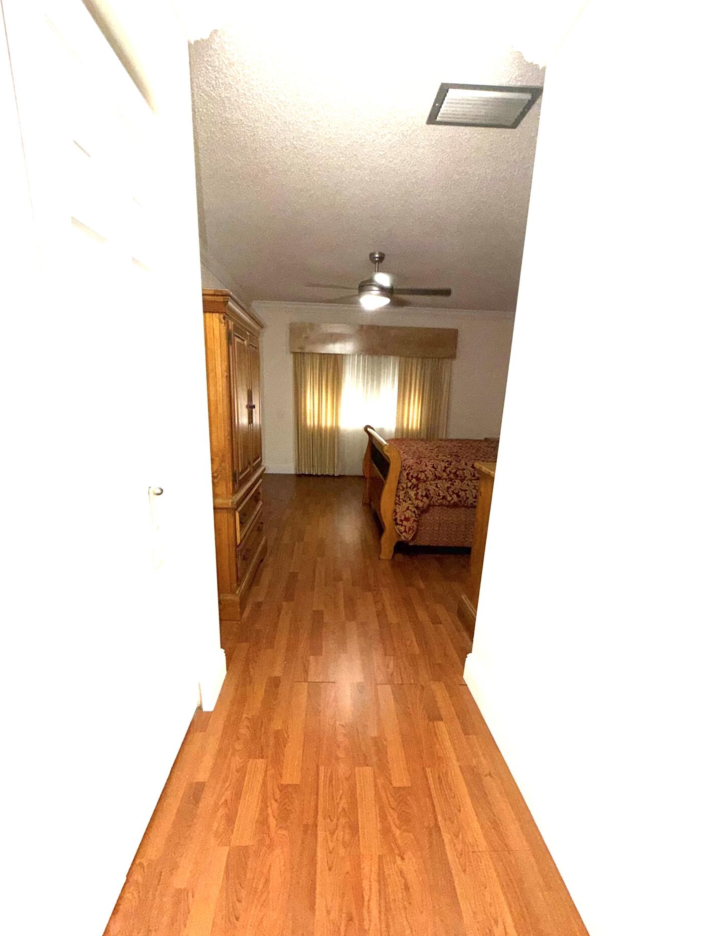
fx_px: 406
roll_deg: -1.0
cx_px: 348
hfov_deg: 81.7
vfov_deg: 98.1
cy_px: 497
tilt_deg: -15.3
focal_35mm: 15
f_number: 2.2
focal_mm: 2.22
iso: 64
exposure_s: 1/60
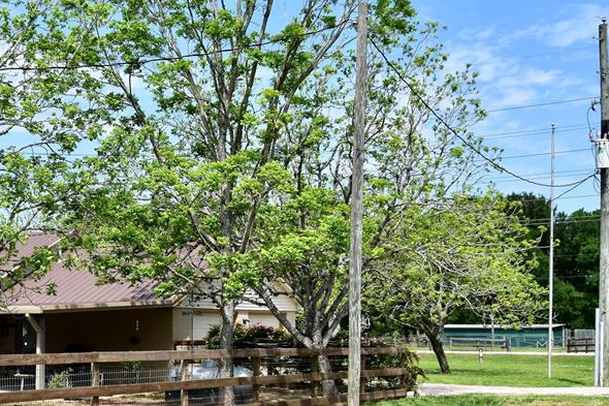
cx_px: 98
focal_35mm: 60
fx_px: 1012
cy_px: 315
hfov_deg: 32.3
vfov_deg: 22.4
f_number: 11
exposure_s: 1/400
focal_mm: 23
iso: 400
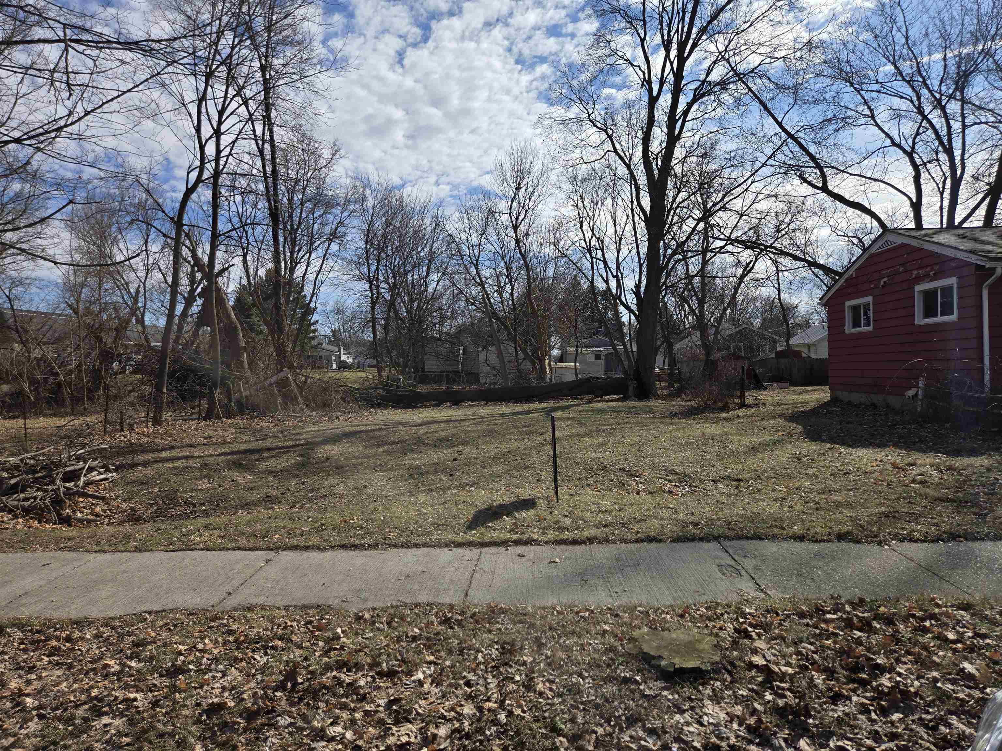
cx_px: 501
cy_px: 376
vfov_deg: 58.9
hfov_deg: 73.9
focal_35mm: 23
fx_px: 666
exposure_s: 1/2859
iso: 25
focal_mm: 5.4
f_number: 1.8
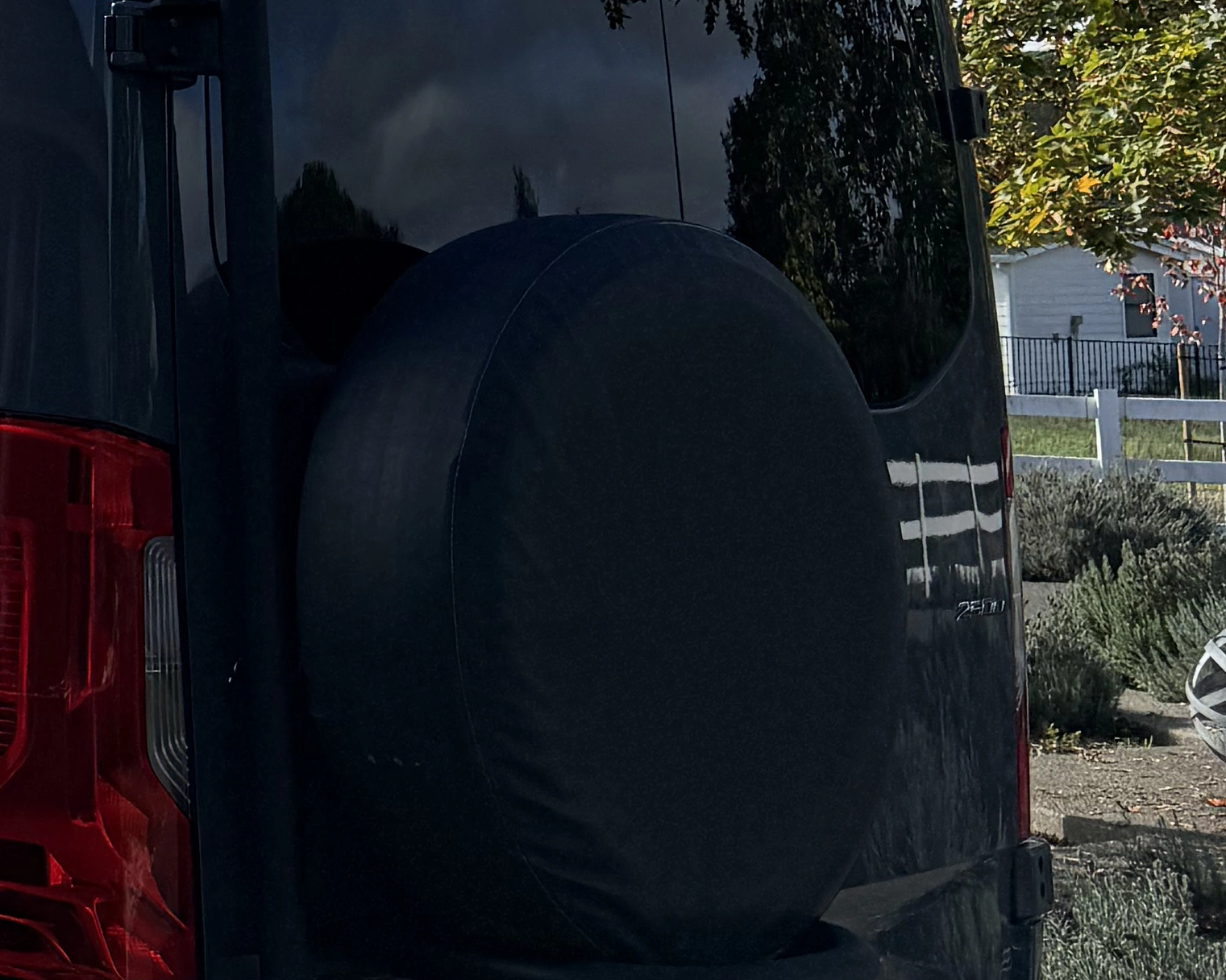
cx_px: -472
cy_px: -117
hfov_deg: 19.6
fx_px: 3192
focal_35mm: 88
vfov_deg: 16.9
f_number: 1.78
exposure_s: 1/9091
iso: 100
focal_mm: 6.76
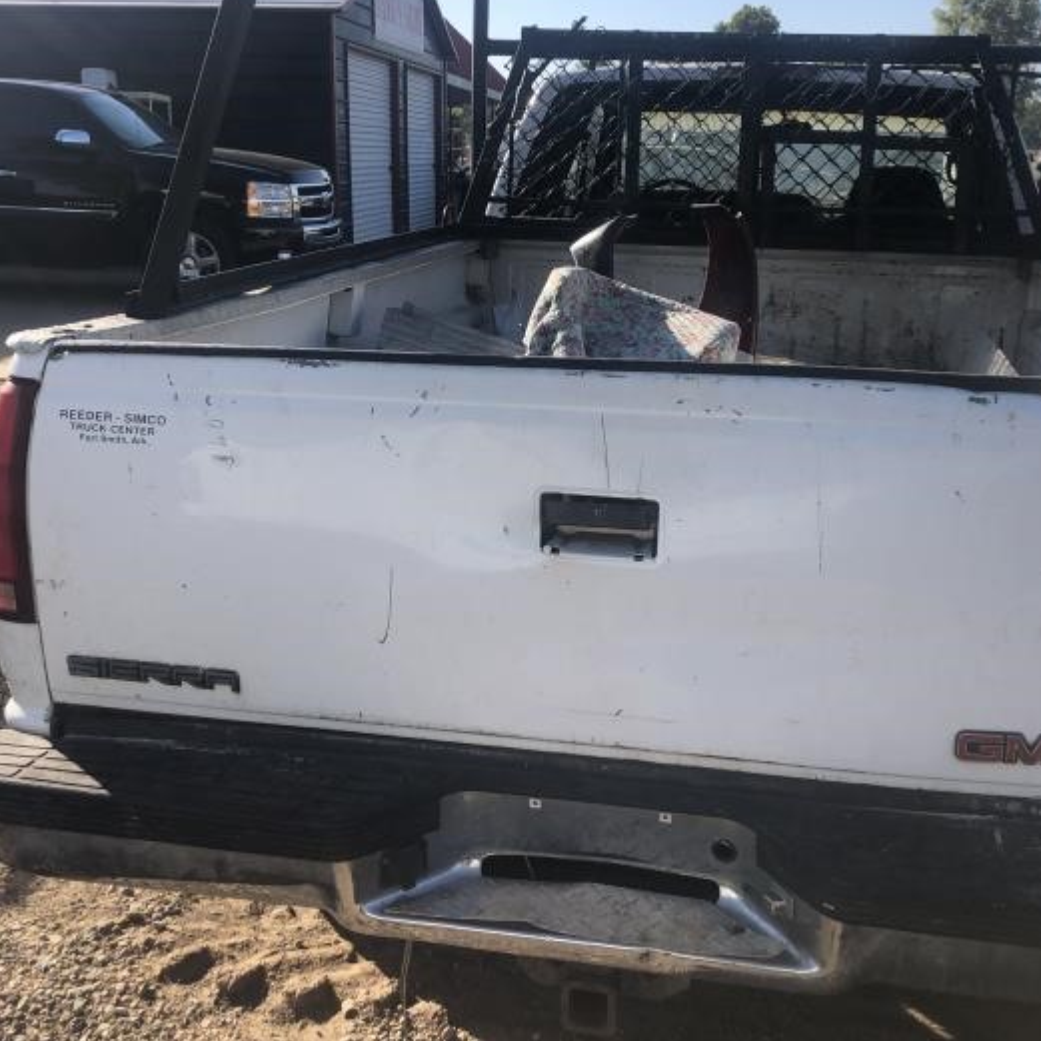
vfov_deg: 43.7
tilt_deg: -12.6
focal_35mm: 38
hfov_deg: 43.8
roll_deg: +0.3
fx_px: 1293
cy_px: 444
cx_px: 591
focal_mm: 3.99
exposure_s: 1/1066
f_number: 1.8
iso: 20
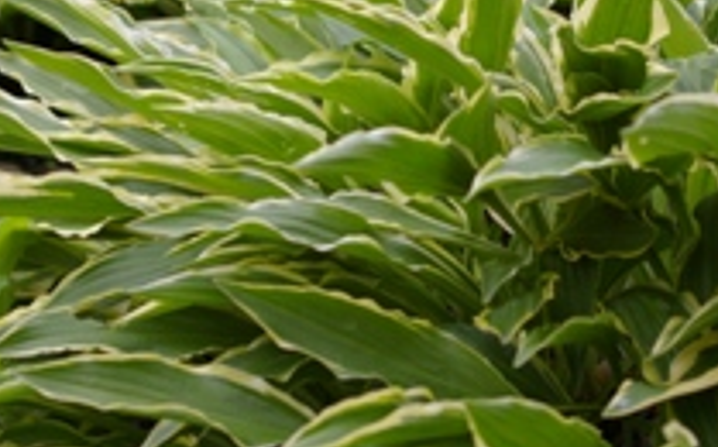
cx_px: 254
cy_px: 48
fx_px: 2757
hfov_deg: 14.8
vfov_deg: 9.2
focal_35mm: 141
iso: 200
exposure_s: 1/90
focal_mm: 43
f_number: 4.5
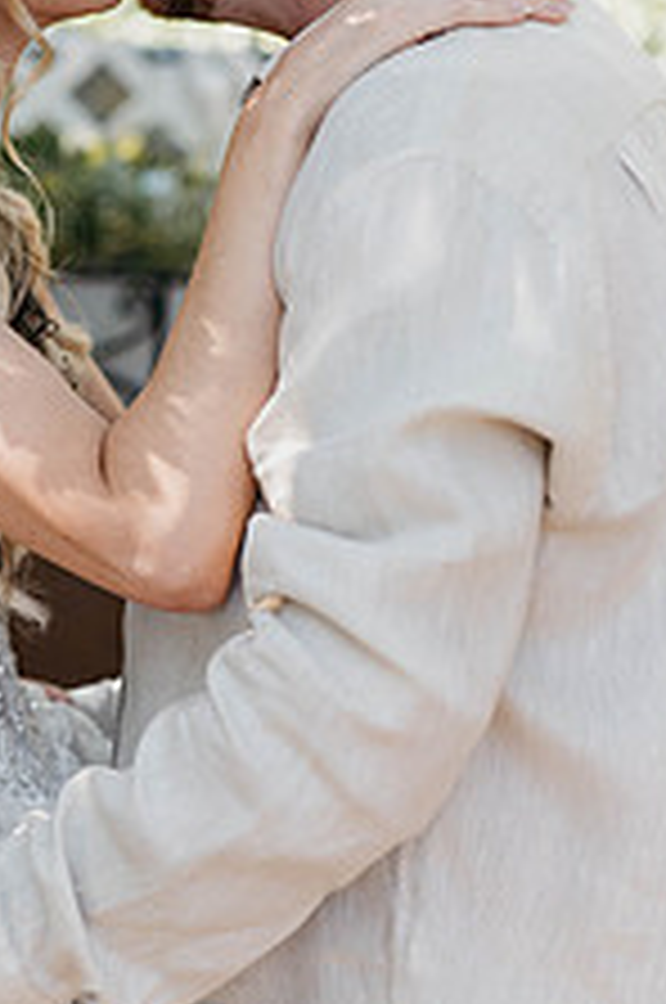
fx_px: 2811
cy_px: 356
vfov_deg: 20.2
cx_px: 34
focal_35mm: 101
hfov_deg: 13.4
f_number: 2
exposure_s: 1/800
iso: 250
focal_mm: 50
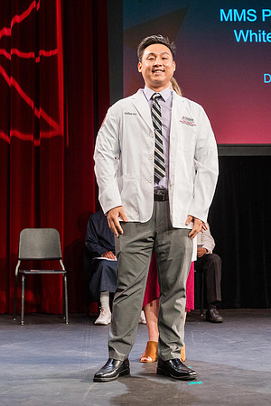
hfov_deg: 20.0
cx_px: 126
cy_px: 169
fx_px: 770
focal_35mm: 68
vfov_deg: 29.5
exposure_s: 1/320
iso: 1250
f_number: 3.5
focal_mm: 39
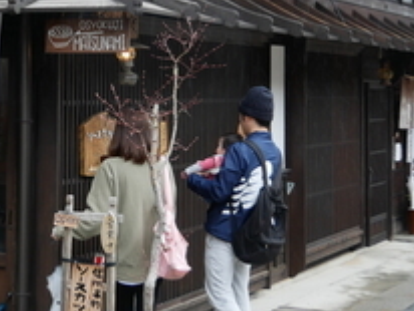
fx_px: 1257
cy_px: -3
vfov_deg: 13.9
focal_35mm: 105
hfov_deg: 18.4
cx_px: 40
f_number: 4
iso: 200
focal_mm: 18
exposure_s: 1/125
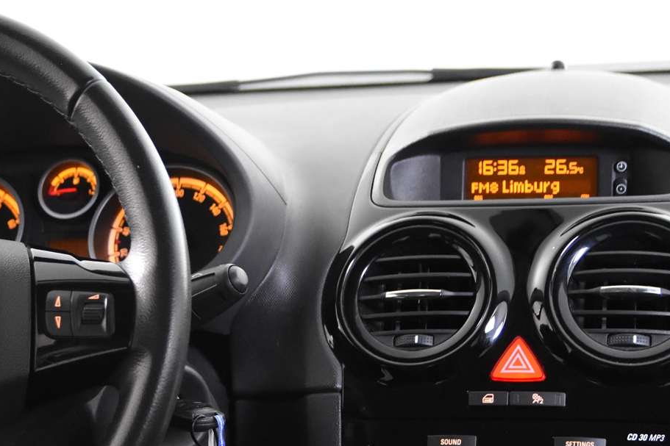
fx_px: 1824
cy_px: 429
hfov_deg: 20.6
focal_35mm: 98
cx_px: 157
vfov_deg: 13.8
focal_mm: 31
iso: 3600
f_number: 3.3
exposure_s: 1/50
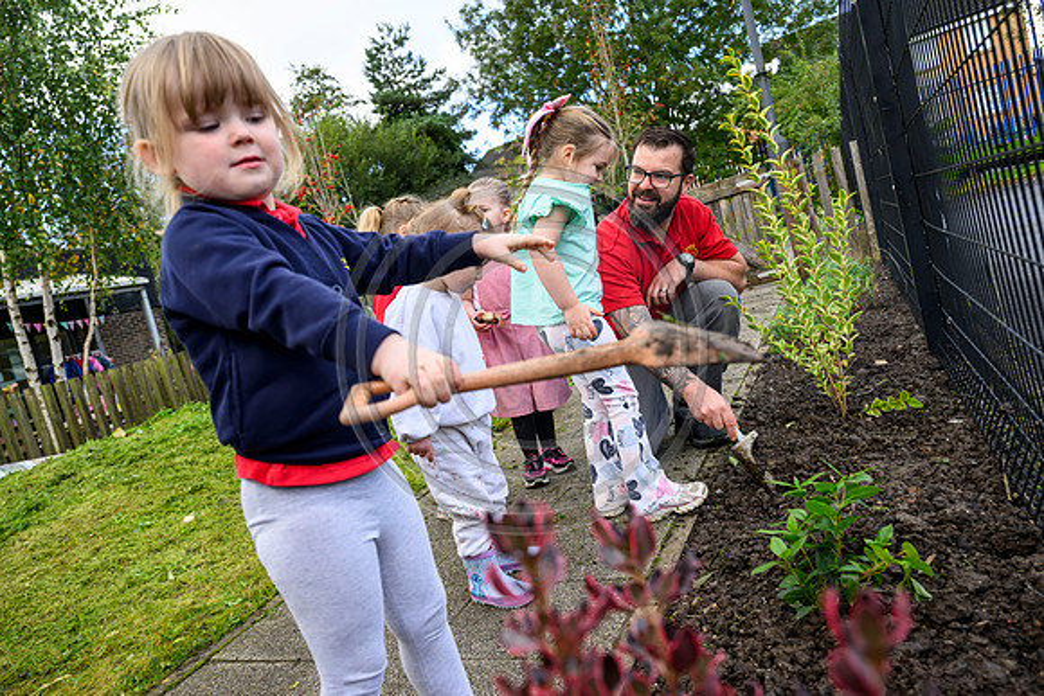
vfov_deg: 50.2
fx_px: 743
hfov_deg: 70.2
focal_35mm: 26
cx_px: 522
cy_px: 348
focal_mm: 25
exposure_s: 1/500
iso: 500
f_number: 4
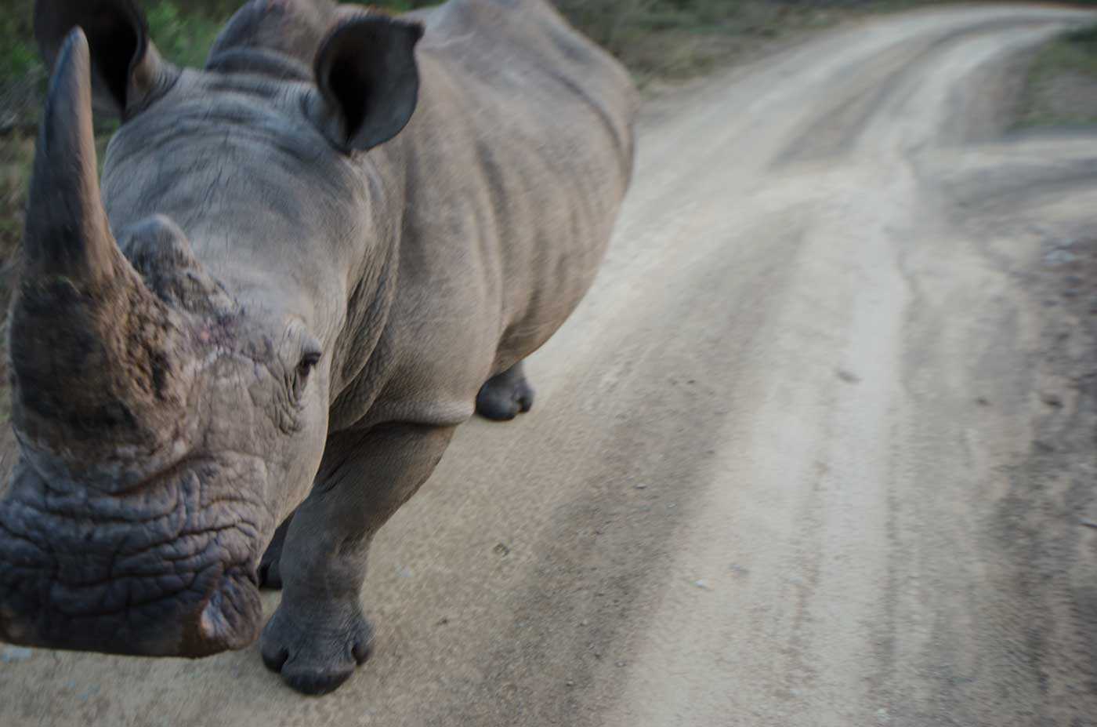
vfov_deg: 36.7
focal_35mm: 36
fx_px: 1095
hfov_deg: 53.2
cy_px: 364
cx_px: 548
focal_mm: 24
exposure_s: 1/80
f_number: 4.5
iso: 400
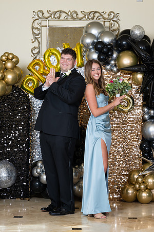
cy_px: 116
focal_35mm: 105
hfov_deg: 13.0
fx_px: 674
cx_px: 77
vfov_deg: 19.5
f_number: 8
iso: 320
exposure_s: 1/100
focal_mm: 105
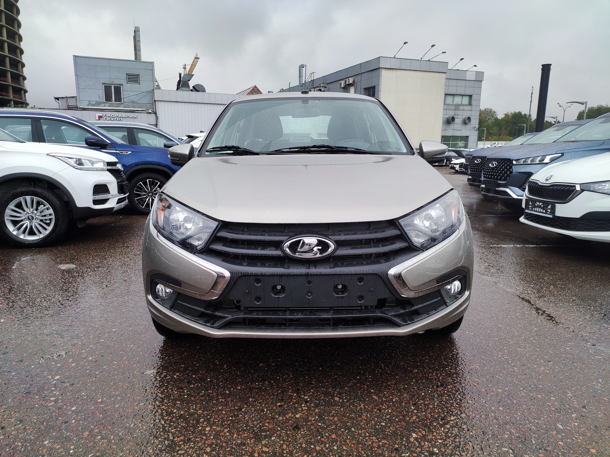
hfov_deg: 91.1
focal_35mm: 17
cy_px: 228
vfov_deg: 74.6
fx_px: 299
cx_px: 305
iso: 50
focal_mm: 4.74
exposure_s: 1/172
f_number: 1.79
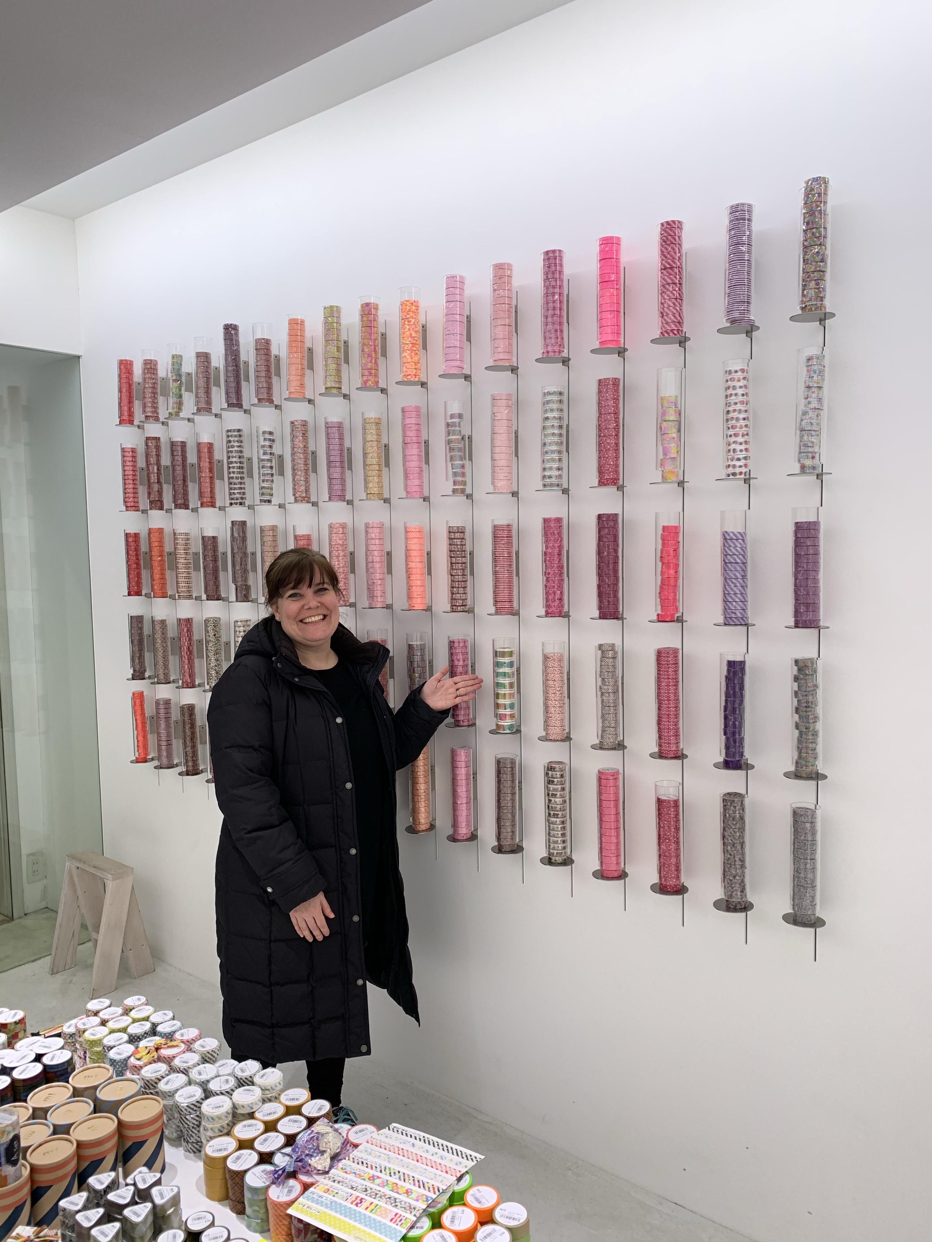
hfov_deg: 53.1
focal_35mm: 26
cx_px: 466
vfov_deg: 67.3
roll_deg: +1.6
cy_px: 621
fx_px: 933
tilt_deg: -5.5
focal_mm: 4.25
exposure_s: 1/90
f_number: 1.8
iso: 100
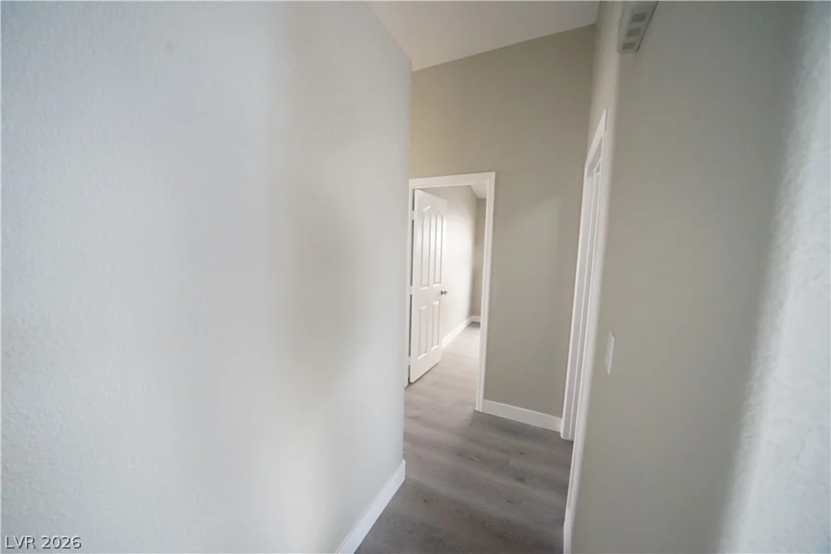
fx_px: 277
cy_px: 277
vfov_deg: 90.0
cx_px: 416
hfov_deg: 112.6
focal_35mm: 12
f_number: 8
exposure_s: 1/125
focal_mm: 12
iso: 8000
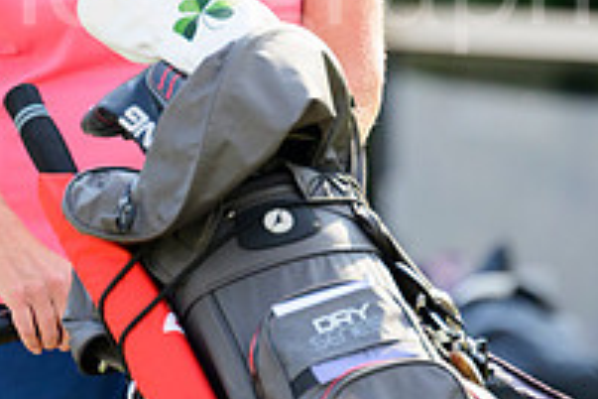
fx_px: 16294
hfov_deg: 2.1
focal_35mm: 981
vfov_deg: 1.4
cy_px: -162
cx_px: 286
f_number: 5.3
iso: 1000
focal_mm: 340
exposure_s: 1/1600
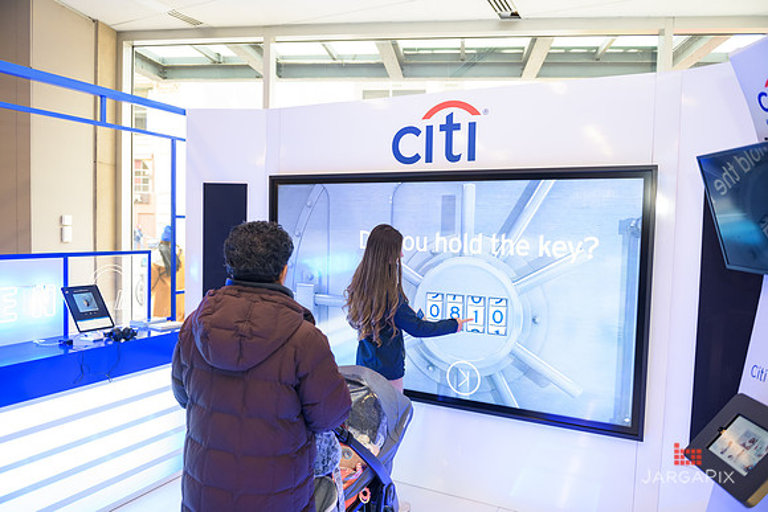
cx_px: 384
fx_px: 555
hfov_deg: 69.4
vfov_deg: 49.6
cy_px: 256
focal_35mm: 26
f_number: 3.2
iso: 1000
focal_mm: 26
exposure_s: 1/100
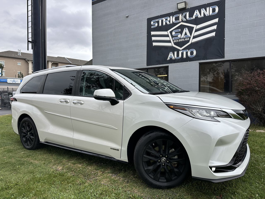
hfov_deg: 71.6
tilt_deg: -0.1
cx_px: 132
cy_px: 100
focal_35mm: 24
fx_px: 184
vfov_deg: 56.8
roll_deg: +0.6
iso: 80
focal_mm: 6.86
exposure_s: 1/1183
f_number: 1.78
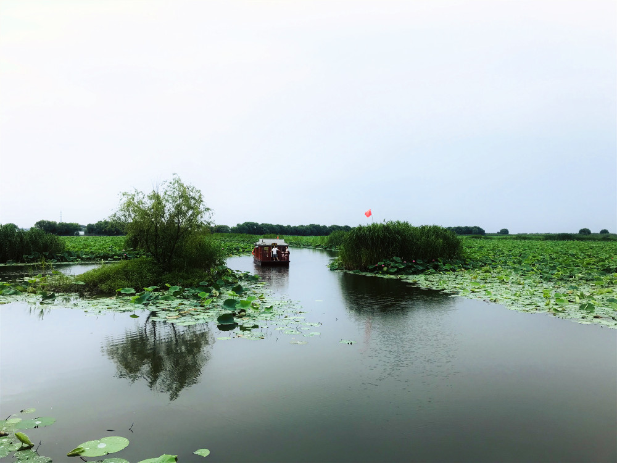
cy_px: 232
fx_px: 499
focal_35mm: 28
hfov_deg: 63.4
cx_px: 308
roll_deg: -1.2
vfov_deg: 49.7
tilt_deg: +0.2
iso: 20
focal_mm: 3.99
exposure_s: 1/602
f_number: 1.8
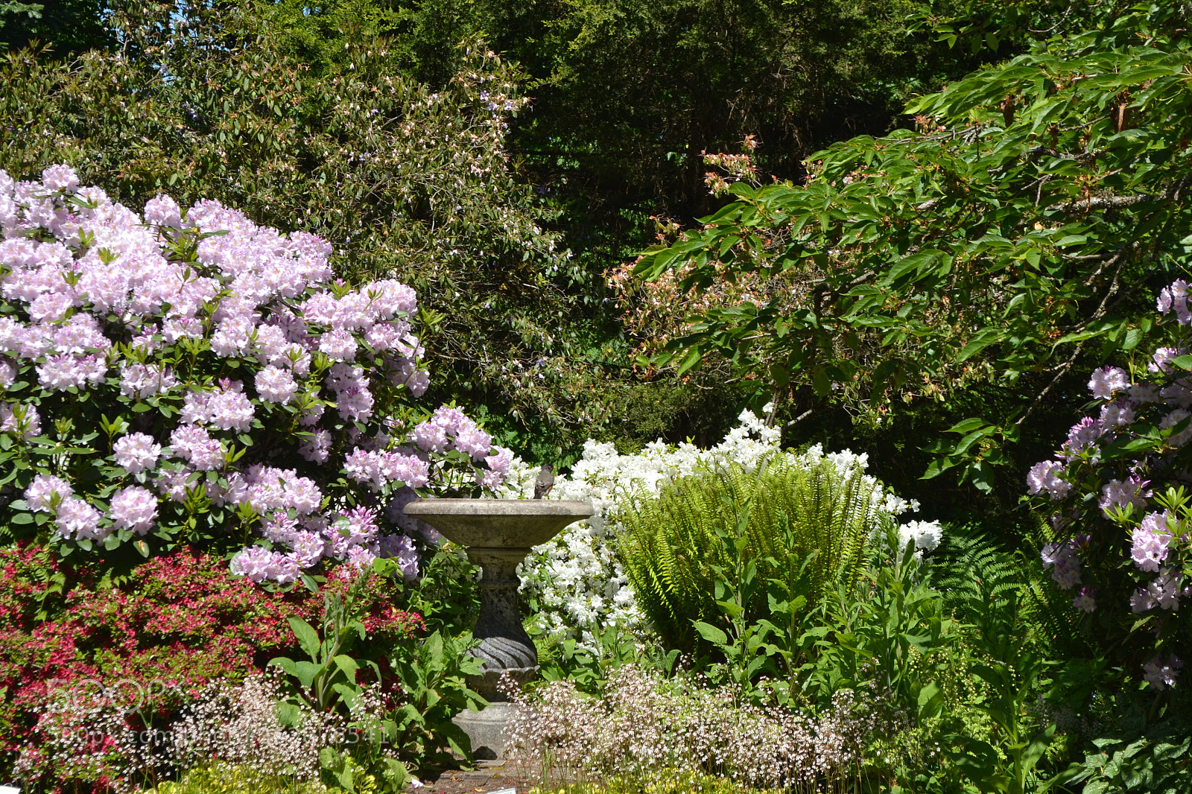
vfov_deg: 16.5
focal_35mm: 82
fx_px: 2731
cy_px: 397
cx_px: 596
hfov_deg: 24.6
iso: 100
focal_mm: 55
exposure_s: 1/200
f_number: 8
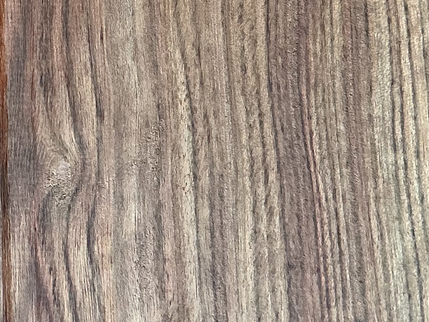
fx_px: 1451
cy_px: -80
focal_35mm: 117
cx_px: -6
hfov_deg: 16.5
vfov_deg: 12.3
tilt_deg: -79.1
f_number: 1.8
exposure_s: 1/120
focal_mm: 3
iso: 50
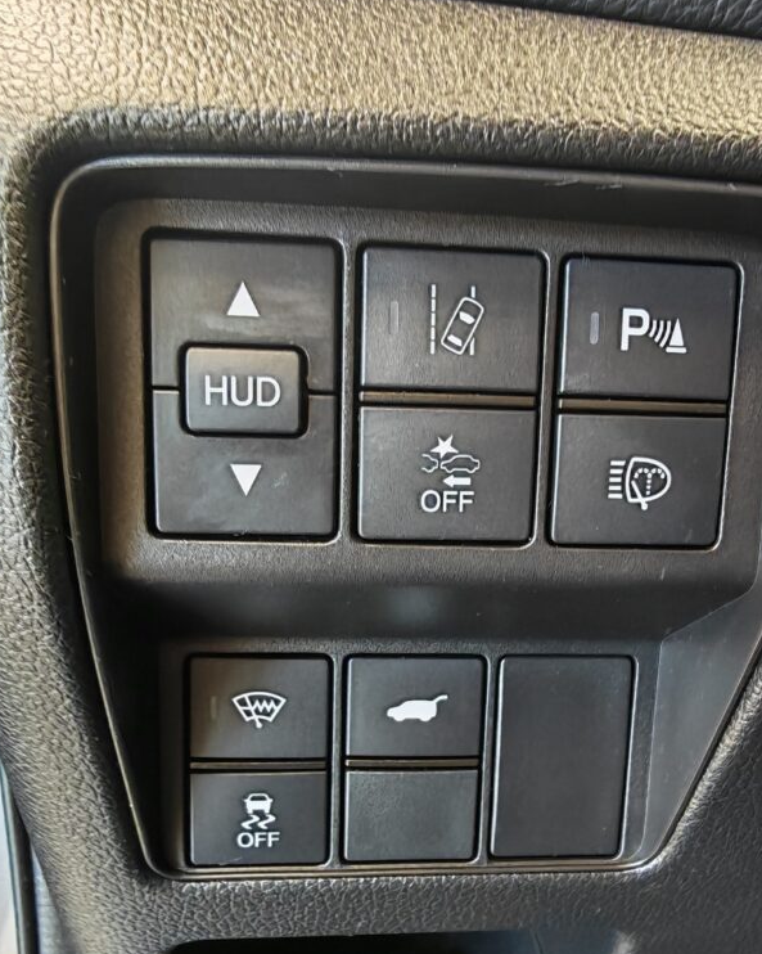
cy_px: 478
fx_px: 874
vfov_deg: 57.2
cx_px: 415
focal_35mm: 31
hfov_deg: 47.0
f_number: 2
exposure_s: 1/13
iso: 640
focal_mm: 1.82
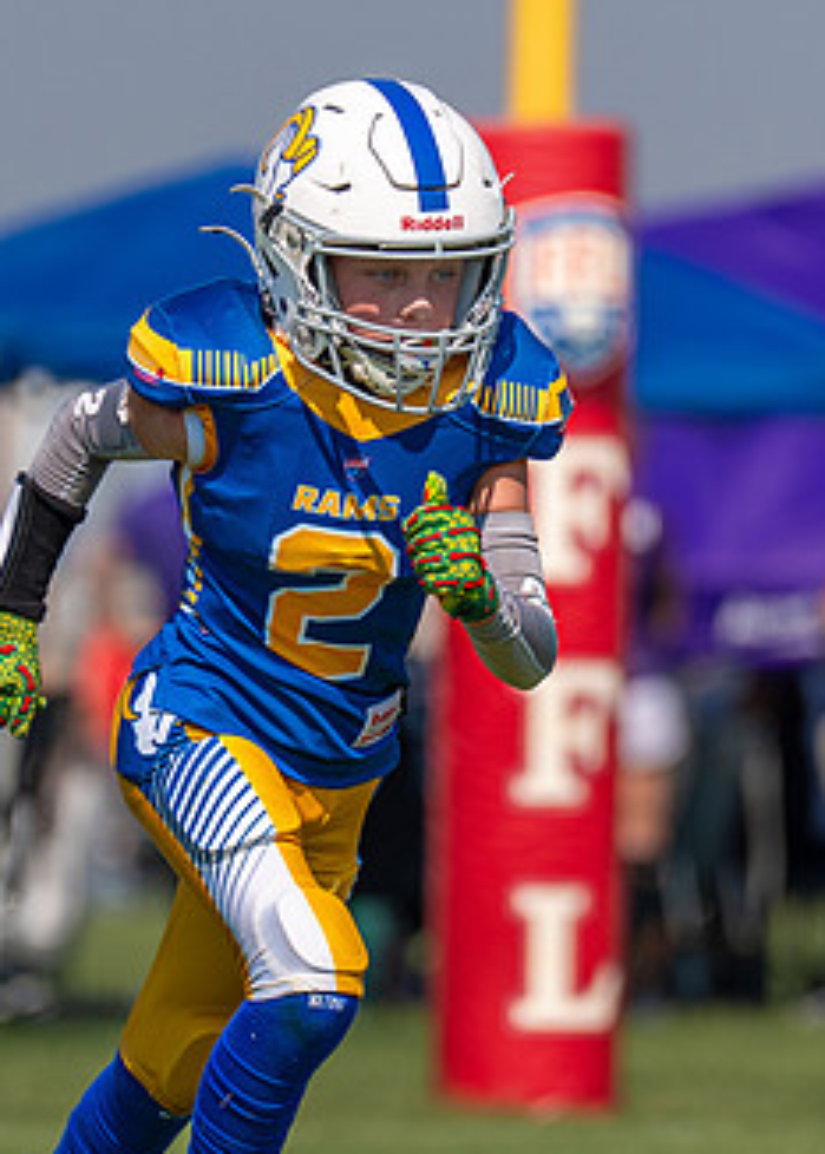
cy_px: 526
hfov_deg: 1.7
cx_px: 374
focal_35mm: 849
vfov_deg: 2.4
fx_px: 27838
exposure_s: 1/3200
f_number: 2.8
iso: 100
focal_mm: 200
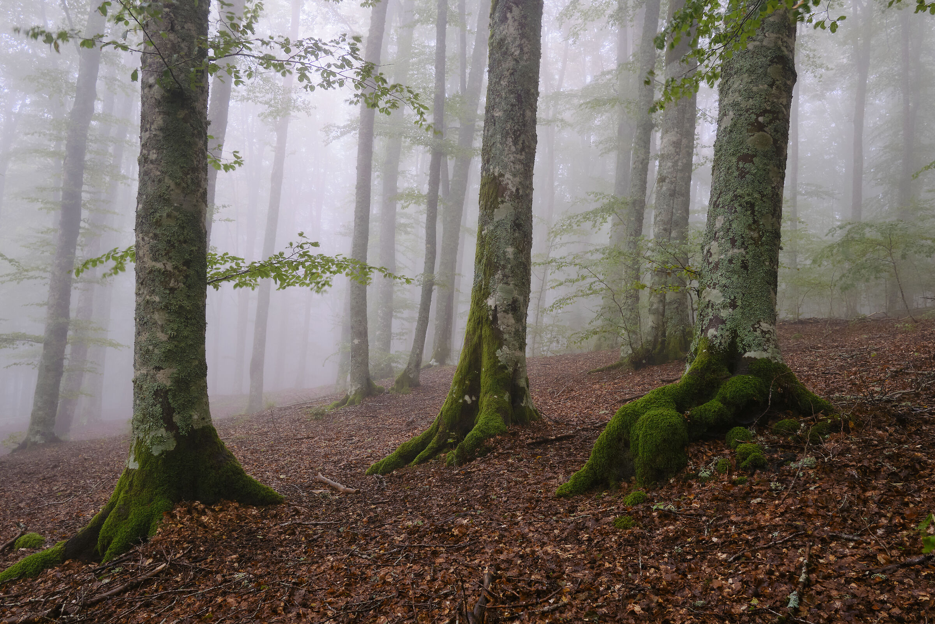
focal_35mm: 24
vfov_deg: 53.1
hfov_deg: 73.7
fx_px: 623
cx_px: 468
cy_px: 312
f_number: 5.6
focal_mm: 16
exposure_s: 1/9
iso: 800
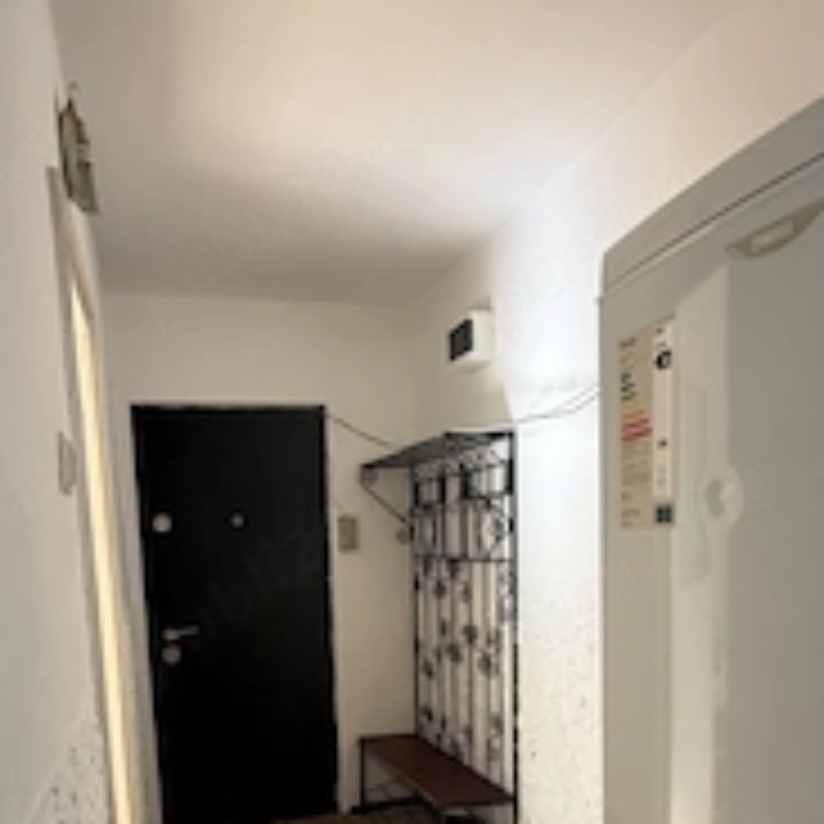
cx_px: 374
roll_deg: +2.3
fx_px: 727
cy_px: 621
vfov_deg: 56.1
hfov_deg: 59.0
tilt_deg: -6.4
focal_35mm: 27
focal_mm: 2.22
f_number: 2.2
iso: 160
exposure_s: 1/99
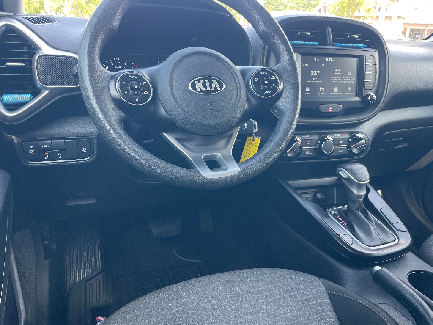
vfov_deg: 53.1
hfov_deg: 67.3
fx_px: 325
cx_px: 216
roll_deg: -2.9
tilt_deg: -21.4
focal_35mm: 26
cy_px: 162
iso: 80
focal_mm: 4.2
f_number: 1.6
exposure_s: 1/121
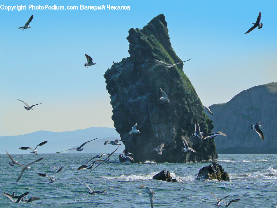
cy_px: 104
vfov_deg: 5.2
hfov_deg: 6.9
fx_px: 2297
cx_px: 138
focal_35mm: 287
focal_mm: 47.8
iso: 80
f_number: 8
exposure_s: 1/640
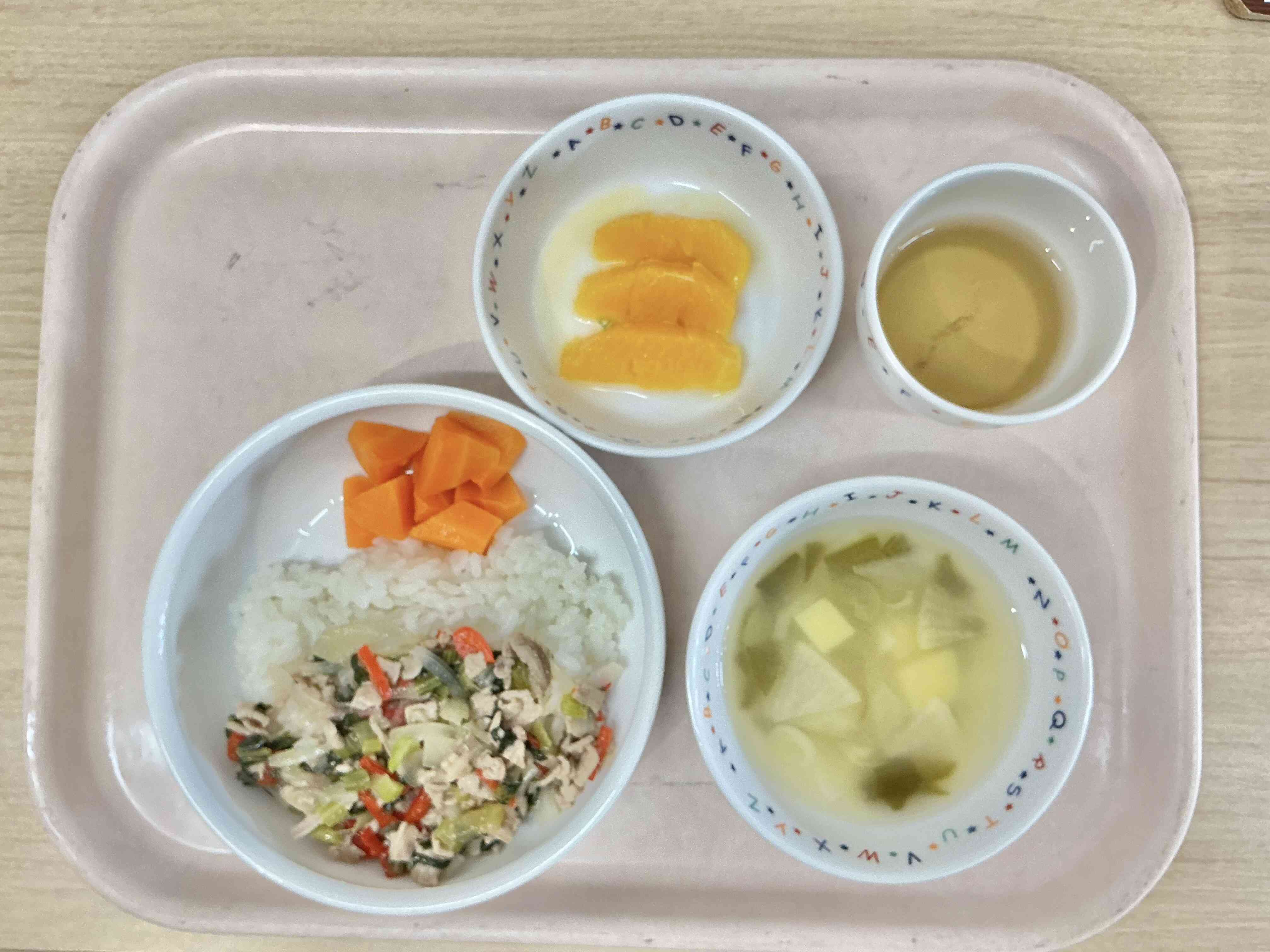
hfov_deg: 61.7
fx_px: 1064
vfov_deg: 48.2
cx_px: 635
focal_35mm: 29
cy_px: 476
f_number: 1.8
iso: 160
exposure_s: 1/60
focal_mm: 3
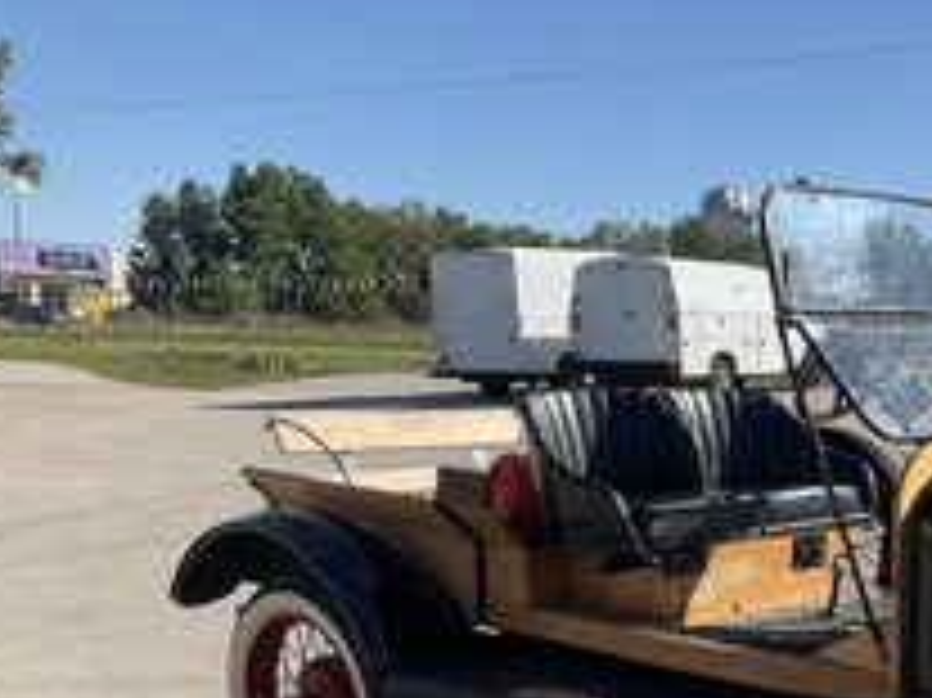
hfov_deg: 32.4
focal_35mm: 56
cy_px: 626
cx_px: 869
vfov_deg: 25.3
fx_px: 1507
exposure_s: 1/1534
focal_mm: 3
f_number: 1.8
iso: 25
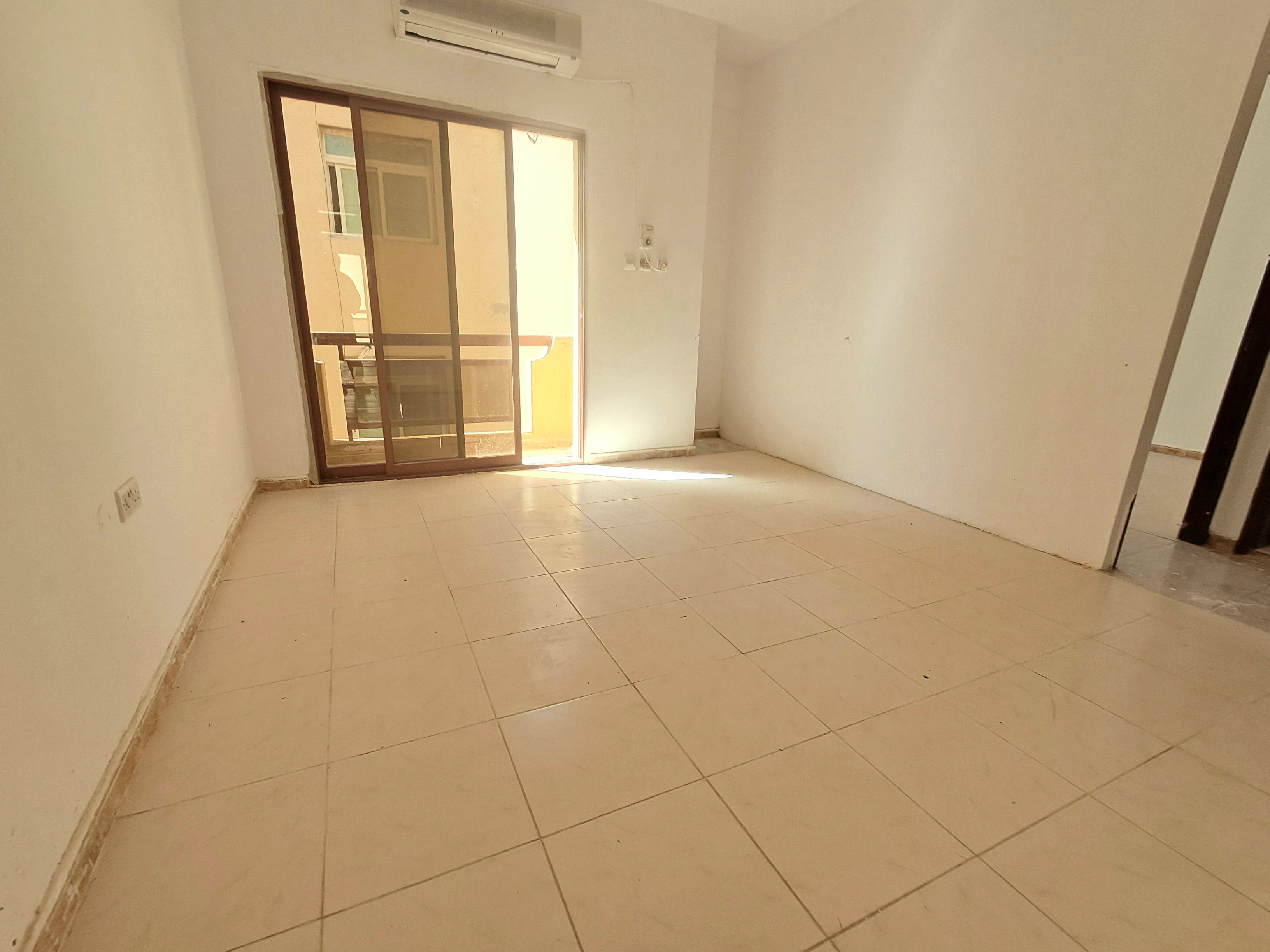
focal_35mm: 16
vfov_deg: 78.1
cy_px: 476
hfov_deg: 94.5
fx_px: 587
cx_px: 635
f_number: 2.2
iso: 50
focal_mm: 1.64
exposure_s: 1/100
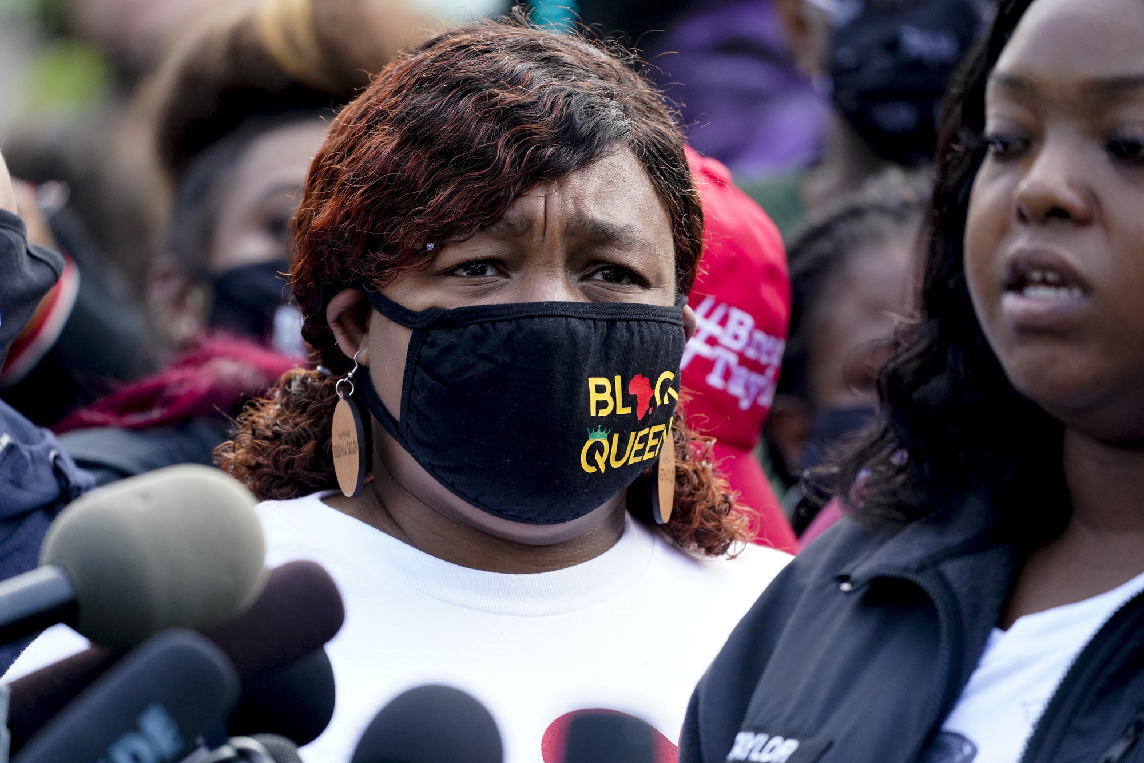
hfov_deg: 5.2
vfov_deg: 3.4
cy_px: 382
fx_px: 12709
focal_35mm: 400
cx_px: 572
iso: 2500
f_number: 5.6
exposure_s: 1/1000
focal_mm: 400
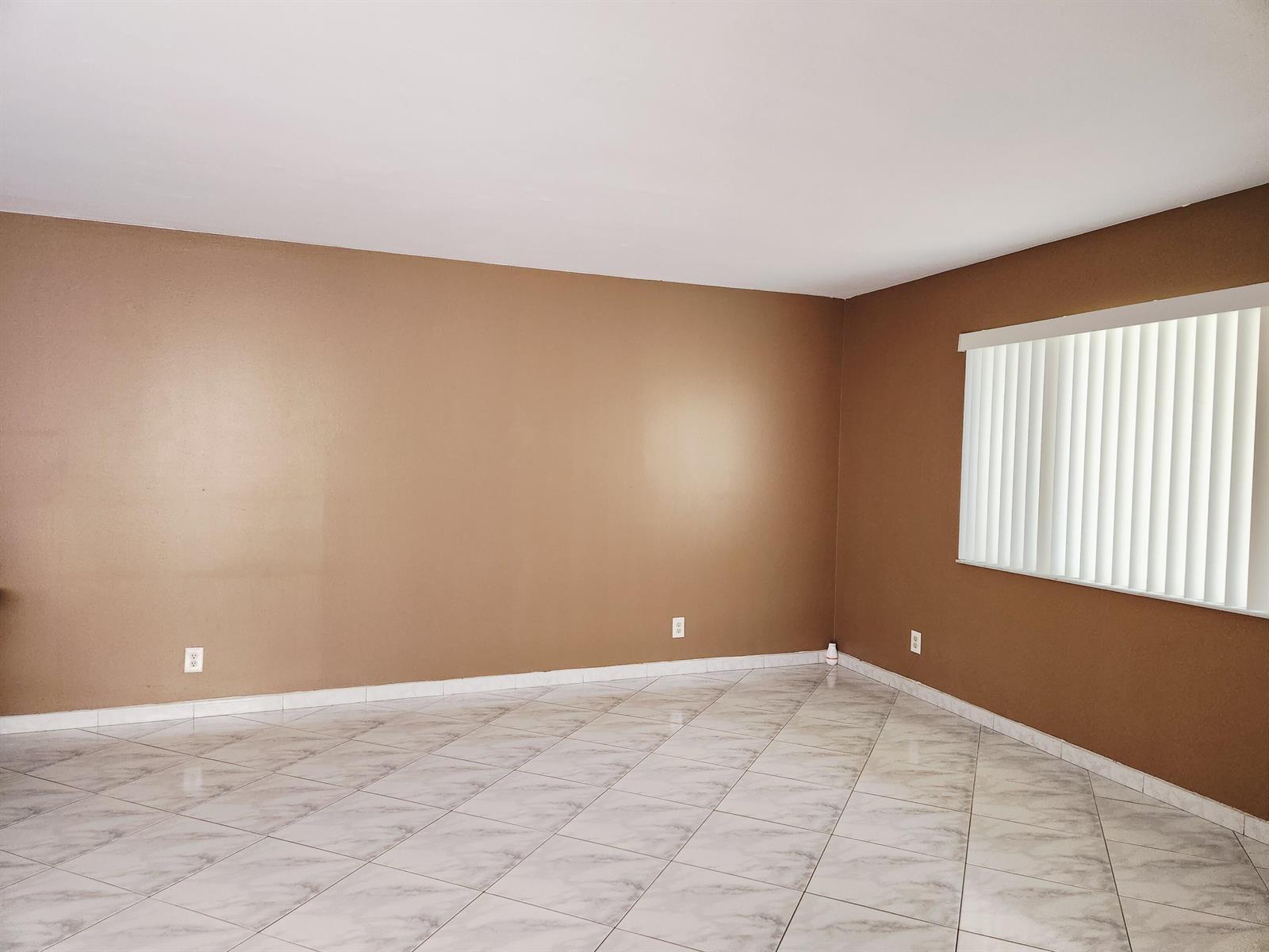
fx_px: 843
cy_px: 476
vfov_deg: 58.9
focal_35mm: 23
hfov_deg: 73.9
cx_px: 634
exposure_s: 1/120
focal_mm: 5.4
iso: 640
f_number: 1.8
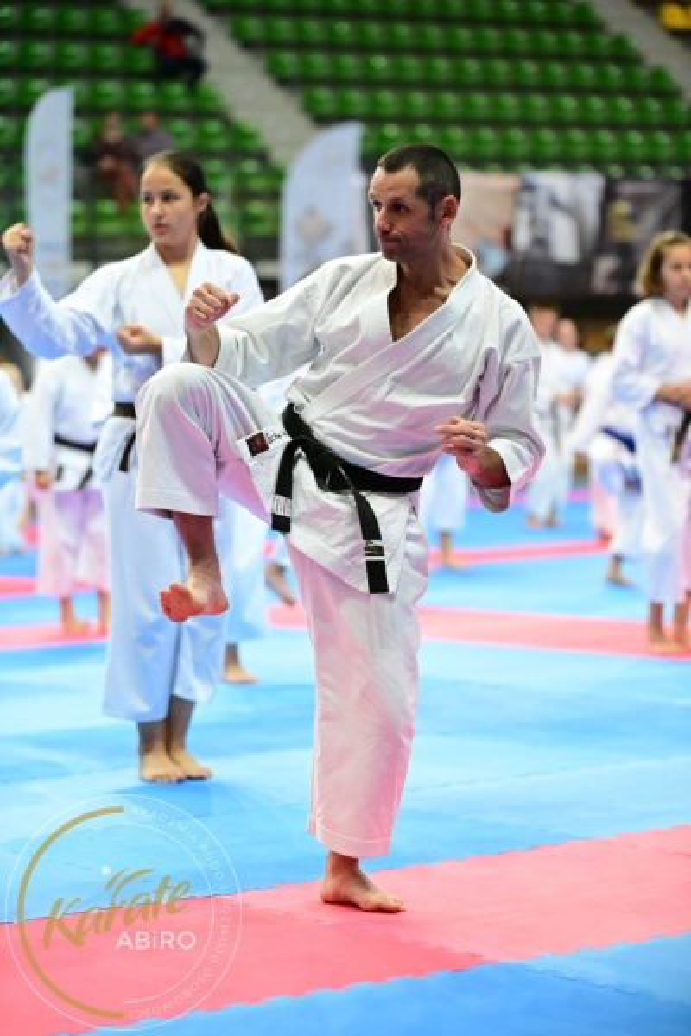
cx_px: 346
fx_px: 3023
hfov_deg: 13.0
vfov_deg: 19.5
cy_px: 518
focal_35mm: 105
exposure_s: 1/2000
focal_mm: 105
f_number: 2.8
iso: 12800
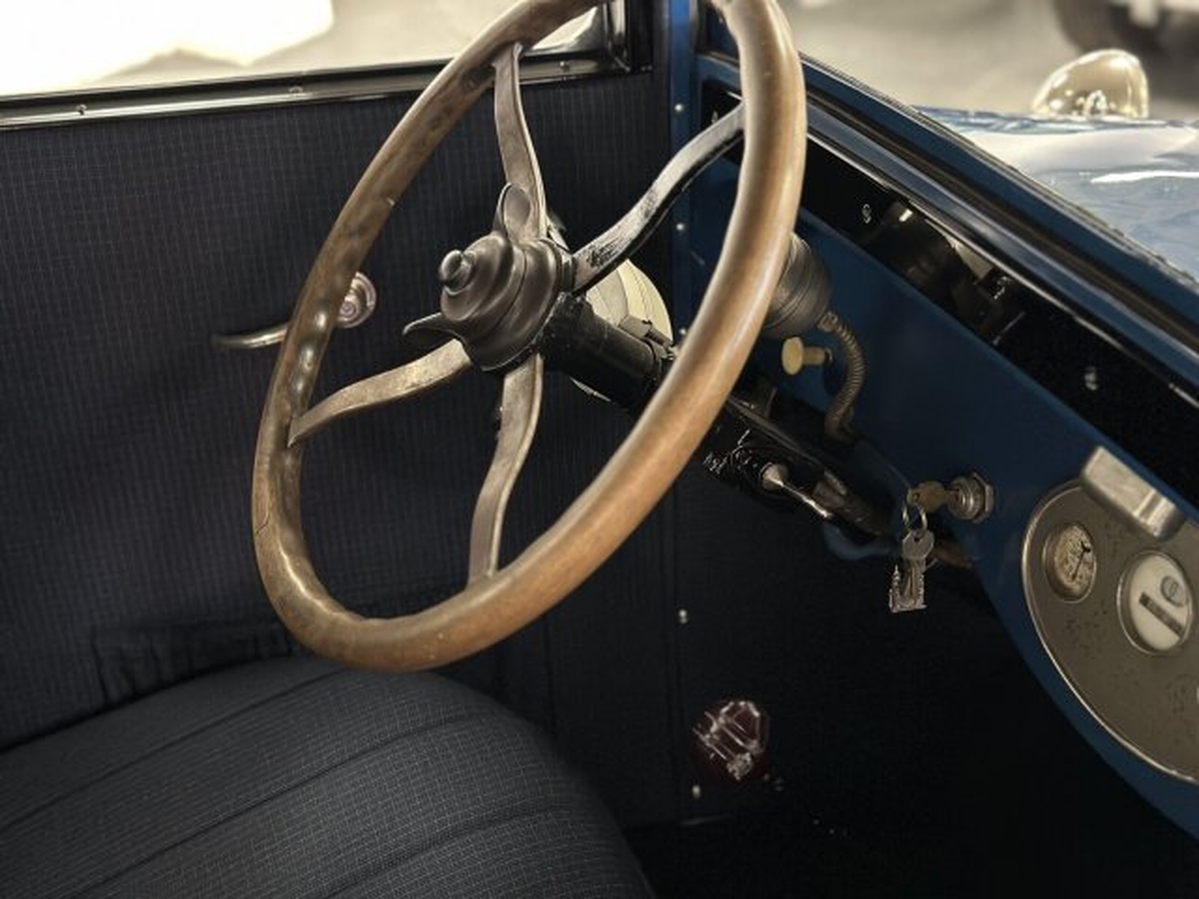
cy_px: 450
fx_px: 1663
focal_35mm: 48
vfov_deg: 30.3
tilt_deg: -30.9
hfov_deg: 39.7
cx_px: 600
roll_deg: +3.6
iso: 800
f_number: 1.78
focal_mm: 6.86
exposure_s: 1/25
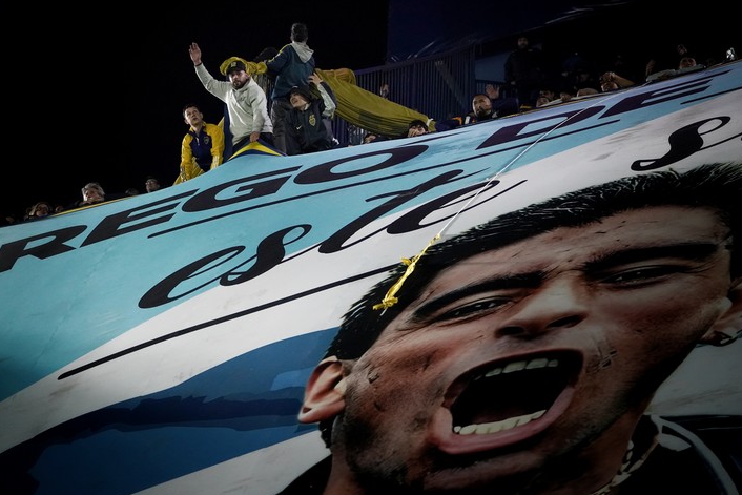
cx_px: 368
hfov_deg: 12.9
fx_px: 3278
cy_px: 246
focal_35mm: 159
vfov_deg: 8.6
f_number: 5.6
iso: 6400
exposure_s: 1/640
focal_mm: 156
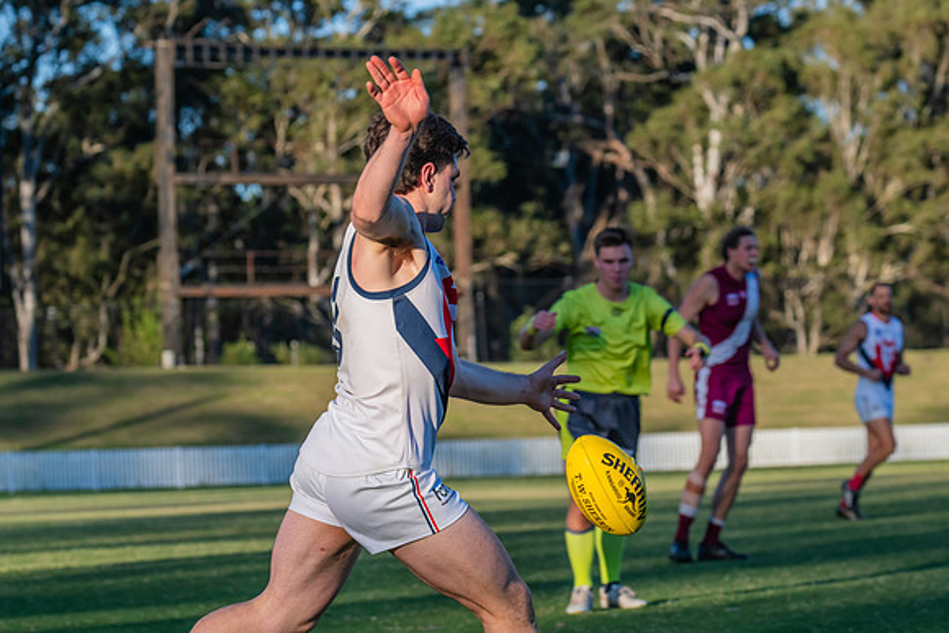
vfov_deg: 8.0
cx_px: 474
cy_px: 316
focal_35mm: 172
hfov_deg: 12.0
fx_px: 4531
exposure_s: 1/1250
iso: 800
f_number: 10
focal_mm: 170
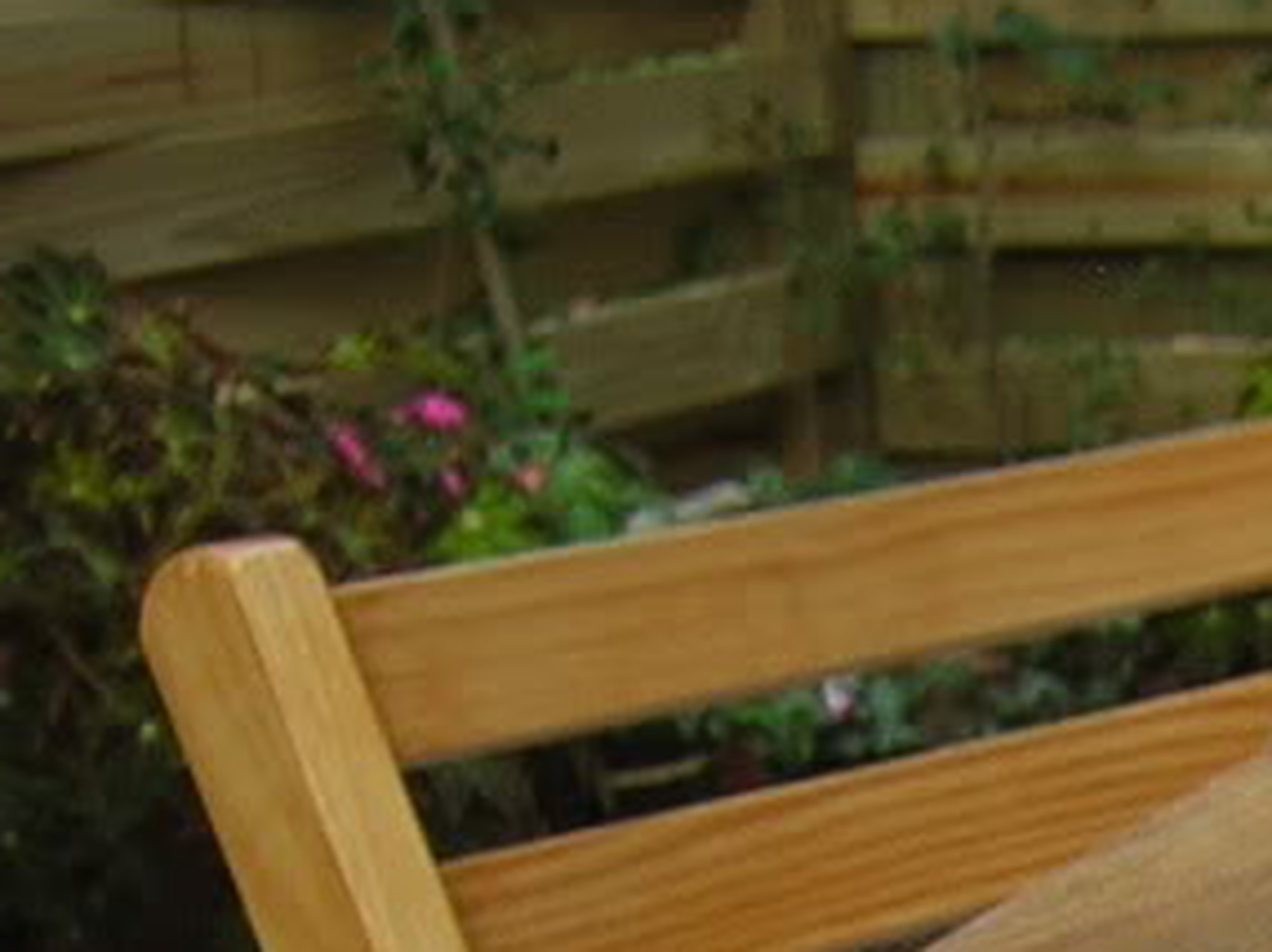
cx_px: 2206
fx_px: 4736
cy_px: 1437
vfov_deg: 11.0
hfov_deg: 13.8
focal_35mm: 129
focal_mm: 4.7
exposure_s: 1/110
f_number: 2.6
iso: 50
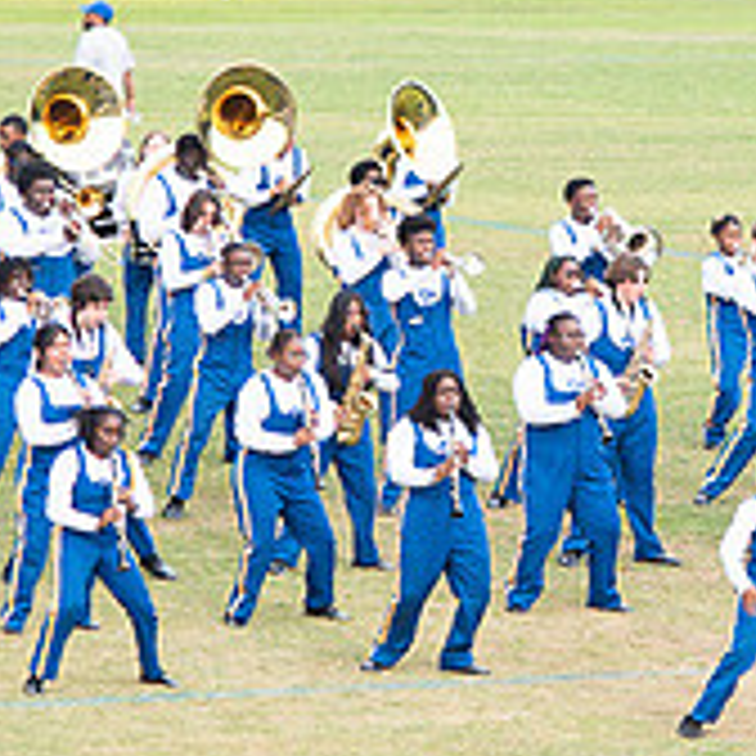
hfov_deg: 4.3
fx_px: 10032
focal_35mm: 406
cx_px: 762
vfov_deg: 4.3
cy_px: 406
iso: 100
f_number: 4
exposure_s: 1/200
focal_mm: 82
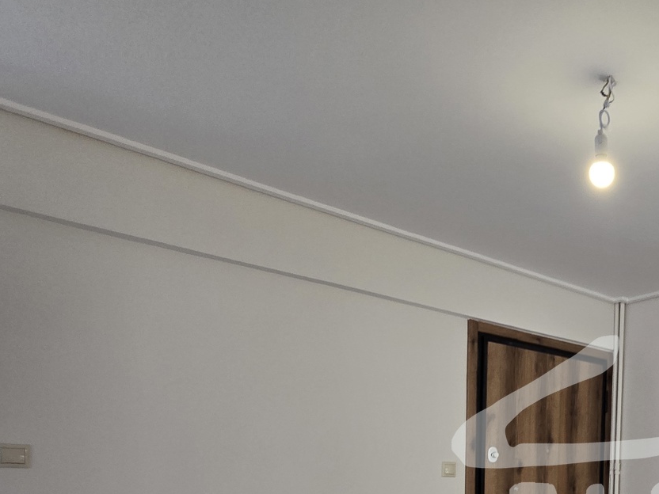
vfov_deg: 39.7
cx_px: 619
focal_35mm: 30
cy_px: 521
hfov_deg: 51.3
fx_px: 571
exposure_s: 1/50
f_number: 2.2
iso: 80
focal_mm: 2.2
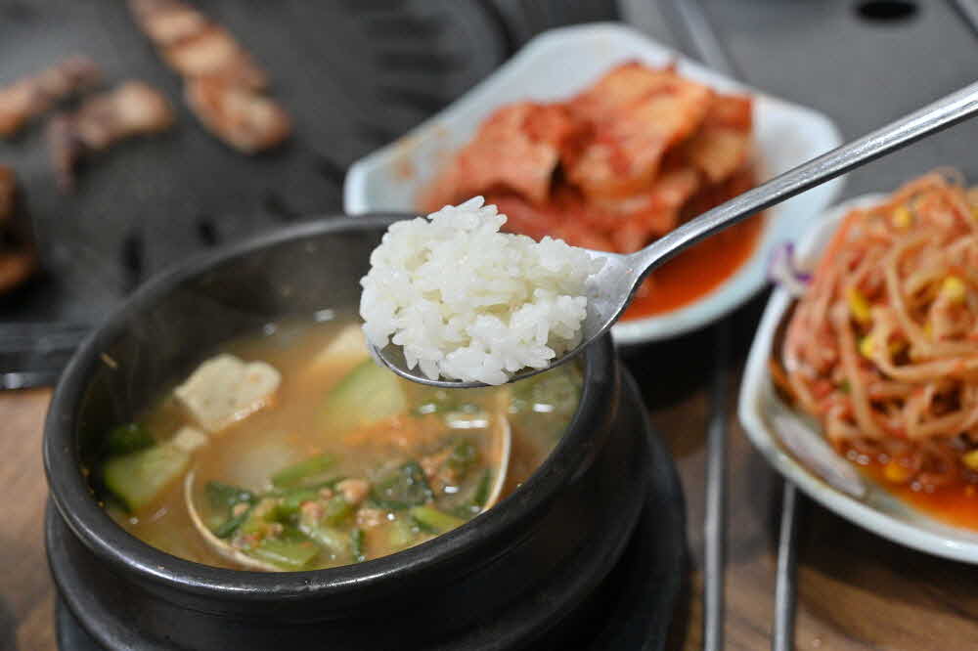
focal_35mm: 59
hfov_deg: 33.9
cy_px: 326
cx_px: 489
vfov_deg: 23.0
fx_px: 1602
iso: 3200
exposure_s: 1/100
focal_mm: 59
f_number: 6.3
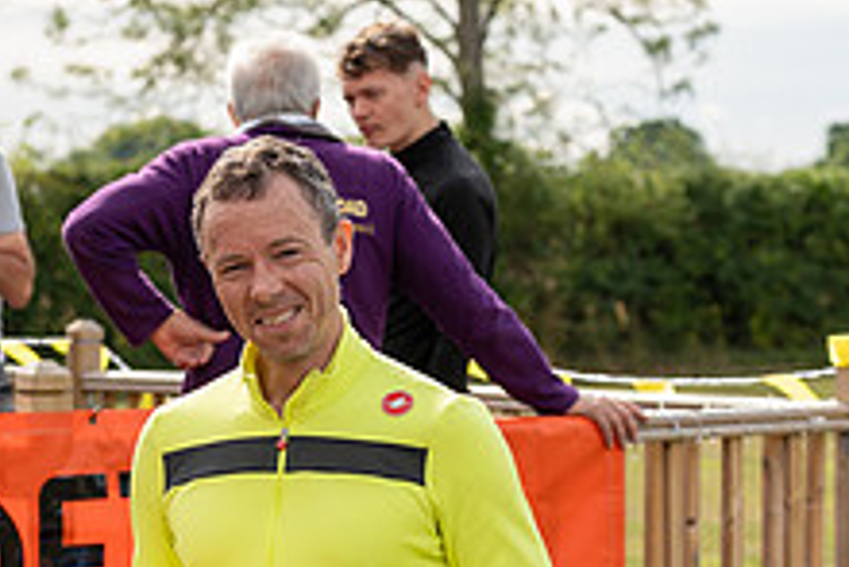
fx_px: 4106
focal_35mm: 174
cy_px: 492
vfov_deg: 7.9
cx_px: 205
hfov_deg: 11.8
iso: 125
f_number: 4
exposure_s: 1/640
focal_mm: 66
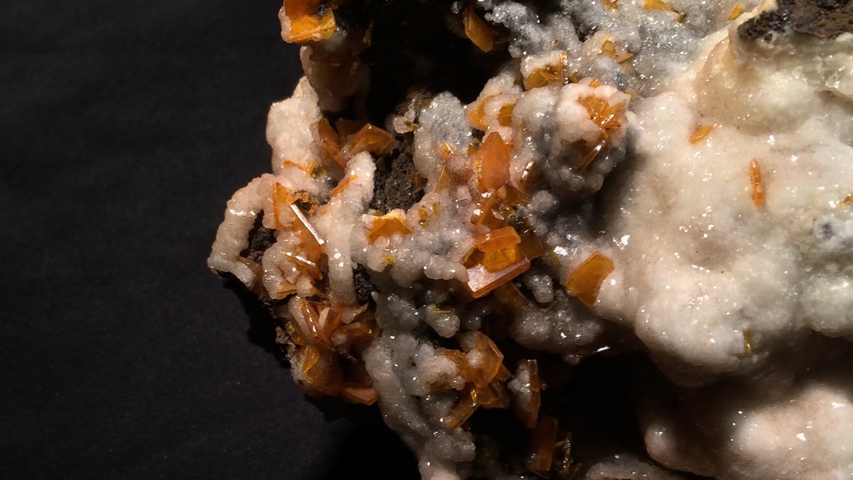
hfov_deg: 46.4
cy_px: 387
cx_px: 425
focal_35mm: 44
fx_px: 995
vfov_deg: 26.6
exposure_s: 1/120
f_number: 2.2
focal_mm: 4.15
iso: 50
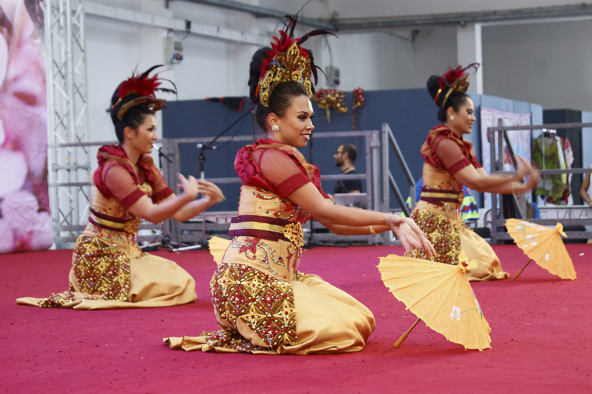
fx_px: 1356
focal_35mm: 82
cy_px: 197
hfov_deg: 24.6
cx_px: 296
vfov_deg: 16.5
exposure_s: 1/50
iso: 400
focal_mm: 55
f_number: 5.6
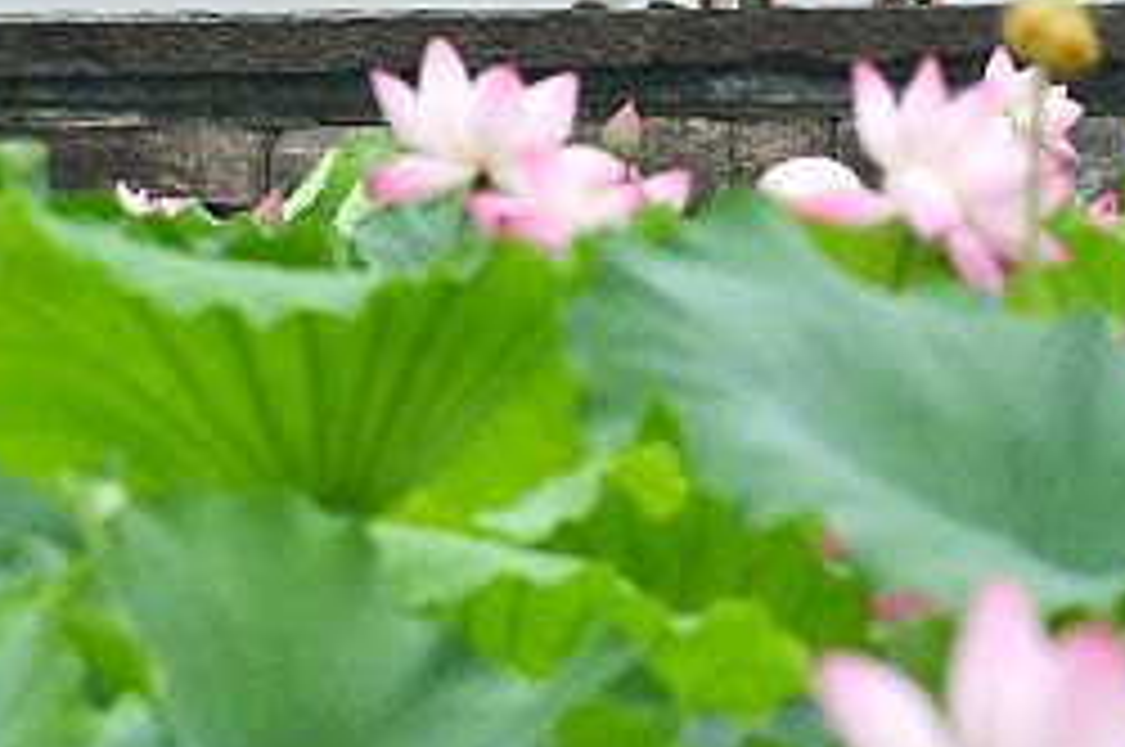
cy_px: 765
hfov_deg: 2.1
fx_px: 29992
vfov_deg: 1.4
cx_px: 788
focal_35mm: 961
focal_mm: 200
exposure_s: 1/250
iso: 1000
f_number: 8
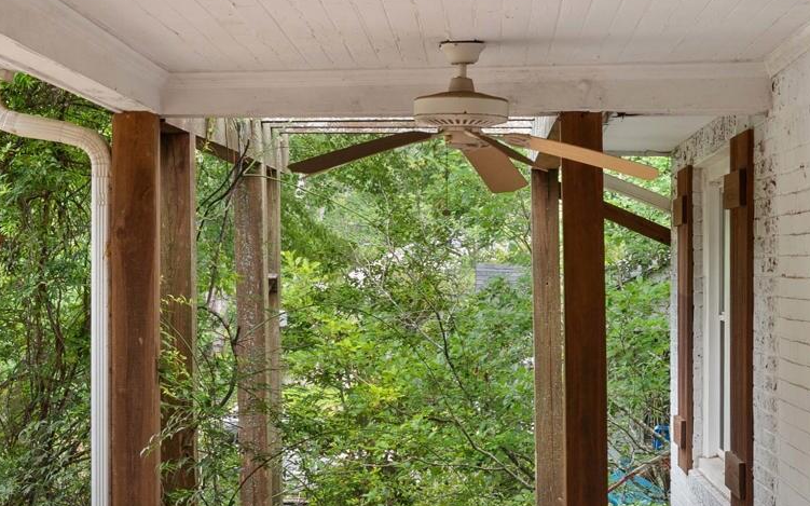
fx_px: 2097
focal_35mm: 95
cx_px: 429
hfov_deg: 21.9
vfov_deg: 13.7
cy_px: 400
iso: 50
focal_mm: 28
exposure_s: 1/4
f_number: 8
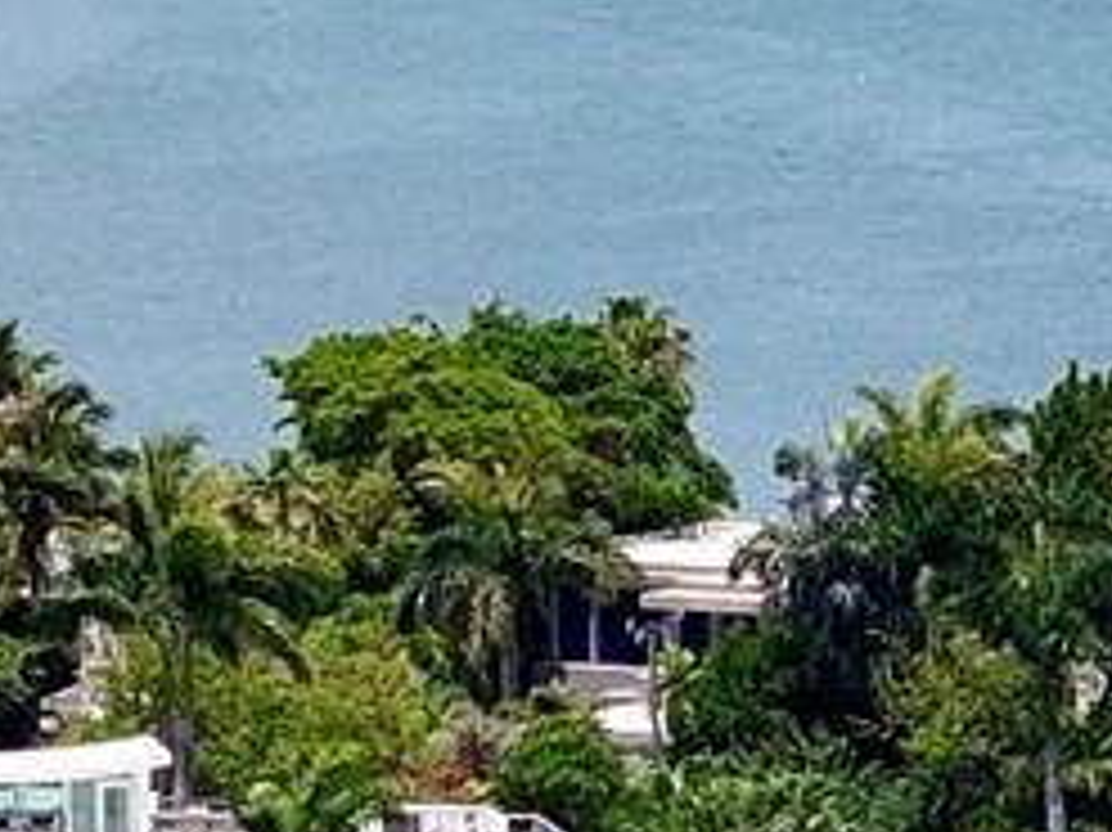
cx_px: 1981
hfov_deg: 4.3
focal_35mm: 453
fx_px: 14545
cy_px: 211
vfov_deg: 3.3
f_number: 2.8
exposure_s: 1/1600
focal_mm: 19.35
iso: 100
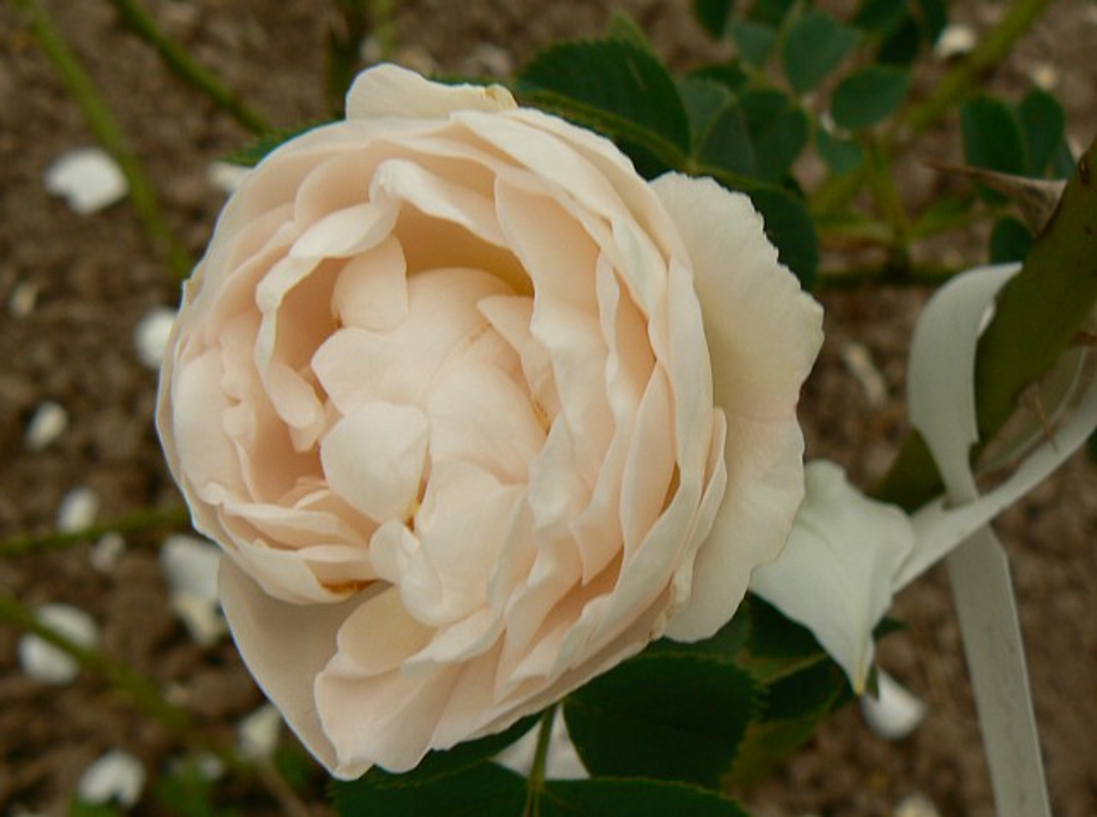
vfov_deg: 39.5
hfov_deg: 51.5
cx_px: 548
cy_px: 408
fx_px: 1138
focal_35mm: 36
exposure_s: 1/100
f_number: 4
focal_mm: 6
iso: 80
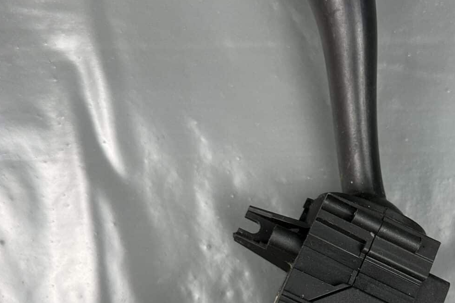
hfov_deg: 37.1
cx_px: 353
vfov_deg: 25.5
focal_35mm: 52
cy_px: 248
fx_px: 657
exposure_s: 1/100
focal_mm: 6.86
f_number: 1.78
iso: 160
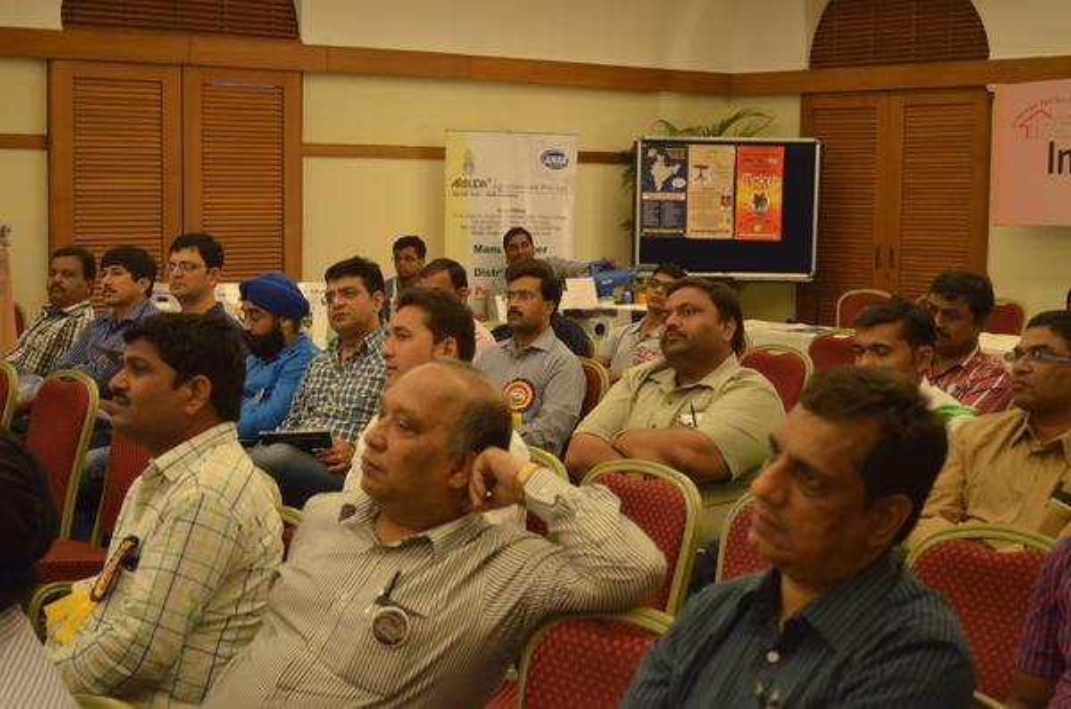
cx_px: 536
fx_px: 1870
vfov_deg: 21.5
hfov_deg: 32.0
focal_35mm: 63
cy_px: 354
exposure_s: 1/60
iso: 2000
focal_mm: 42
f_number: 5.3
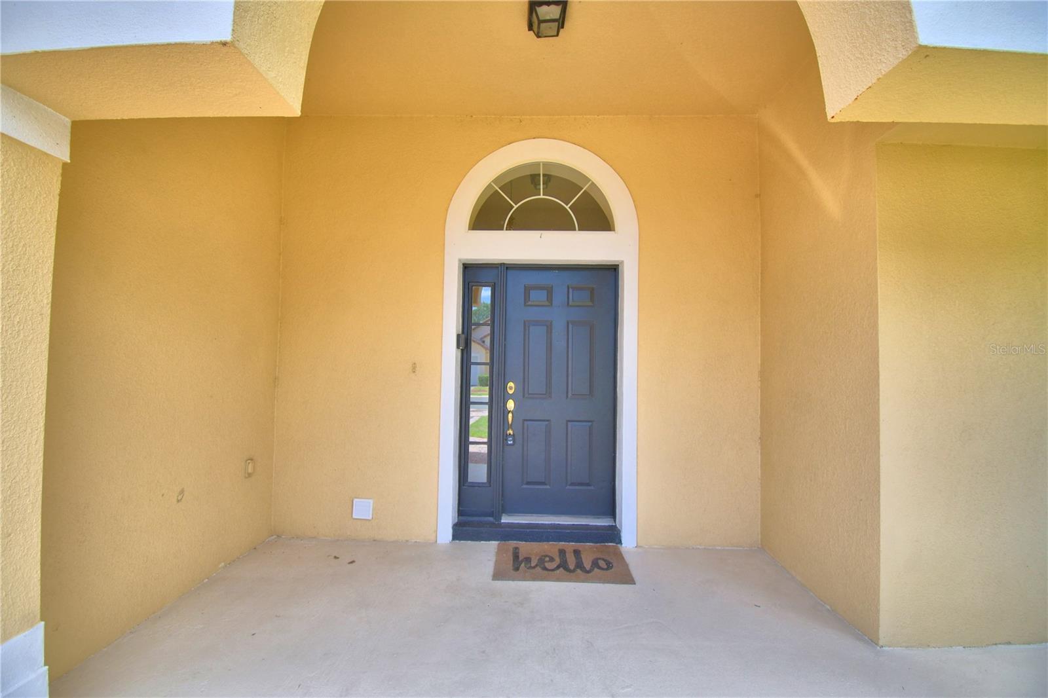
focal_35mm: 15
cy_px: 349
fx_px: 437
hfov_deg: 100.4
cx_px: 524
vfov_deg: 77.3
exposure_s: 1/500
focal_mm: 10
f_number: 4.5
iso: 140
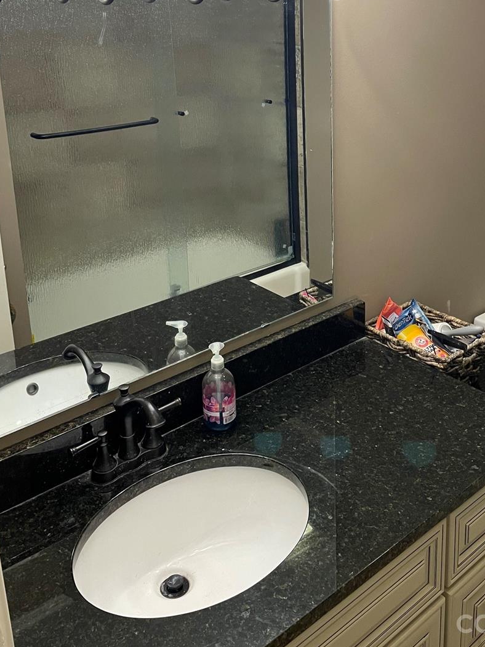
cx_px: 310
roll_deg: +0.7
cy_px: 177
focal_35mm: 38
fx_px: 710
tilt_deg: -15.4
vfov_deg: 47.5
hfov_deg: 37.4
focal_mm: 4.2
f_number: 1.6
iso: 80
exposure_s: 1/60
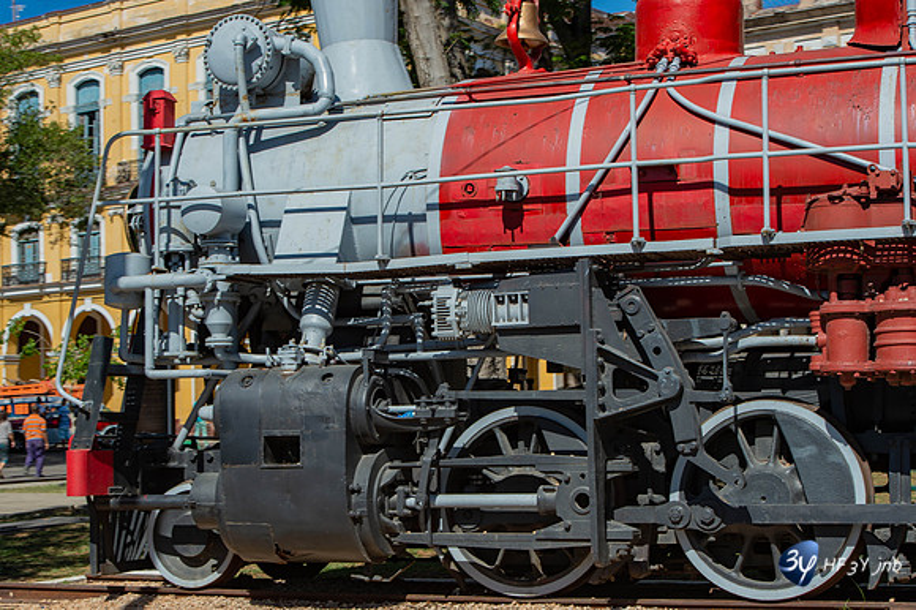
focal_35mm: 73
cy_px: 305
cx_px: 458
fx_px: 1852
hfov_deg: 27.8
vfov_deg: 18.7
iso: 100
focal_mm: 70
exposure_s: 1/200
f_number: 10
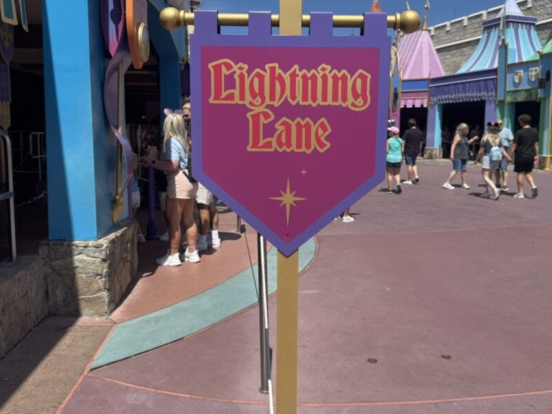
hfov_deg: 58.3
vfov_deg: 45.4
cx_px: 287
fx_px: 494
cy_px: 192
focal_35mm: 31
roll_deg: -1.3
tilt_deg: -5.1
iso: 80
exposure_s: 1/5348
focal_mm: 6.76
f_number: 1.78
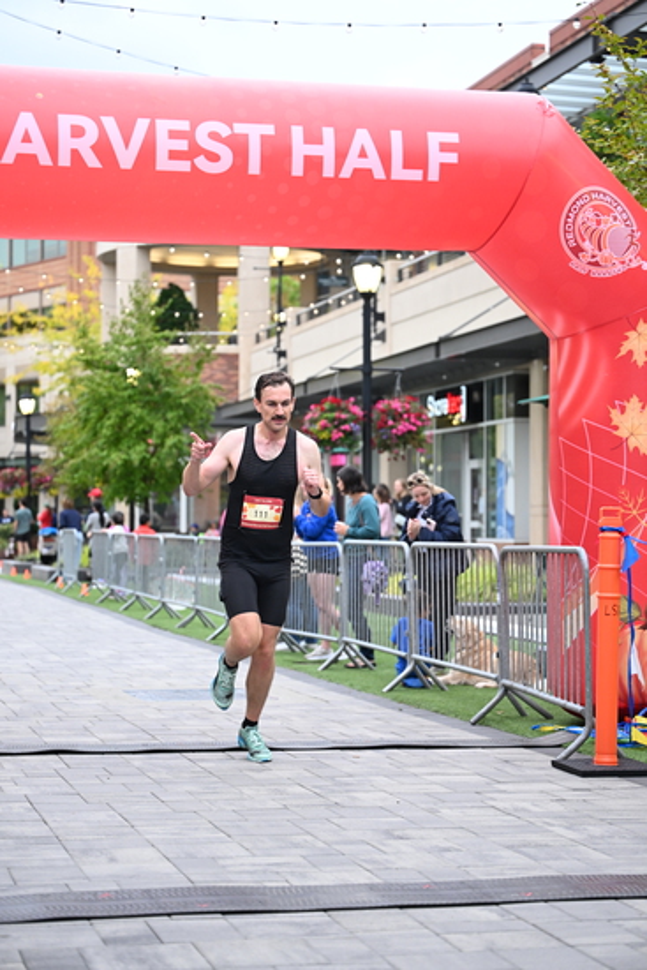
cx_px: 324
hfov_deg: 19.5
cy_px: 485
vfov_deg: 28.8
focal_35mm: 70
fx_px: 1886
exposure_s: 1/800
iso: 1600
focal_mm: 70
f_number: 2.8
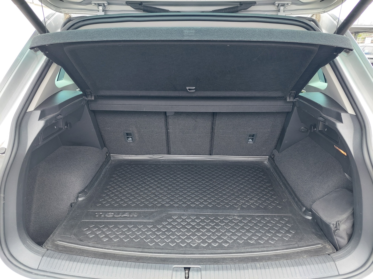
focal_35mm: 24
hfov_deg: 71.6
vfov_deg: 56.8
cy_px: 140
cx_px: 186
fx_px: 259
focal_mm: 5.23
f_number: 1.8
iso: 50
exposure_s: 1/50
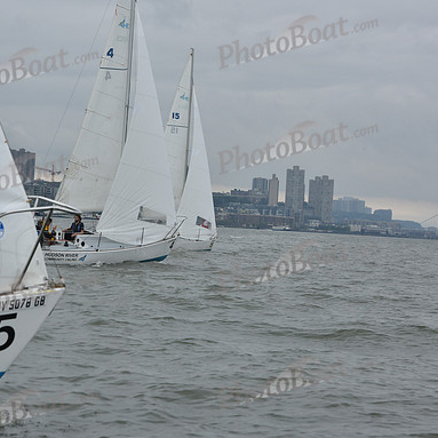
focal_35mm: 126
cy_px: 220
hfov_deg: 13.8
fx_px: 1804
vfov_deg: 13.8
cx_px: 159
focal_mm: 98
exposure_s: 1/800
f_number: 7.1
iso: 400
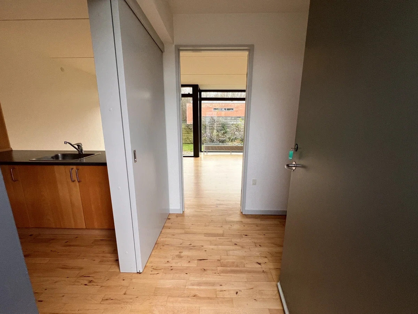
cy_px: 157
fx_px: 157
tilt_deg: -11.8
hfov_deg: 106.2
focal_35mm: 13
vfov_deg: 89.9
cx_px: 209
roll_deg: -0.1
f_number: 1.8
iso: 80
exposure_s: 1/99
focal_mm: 1.57
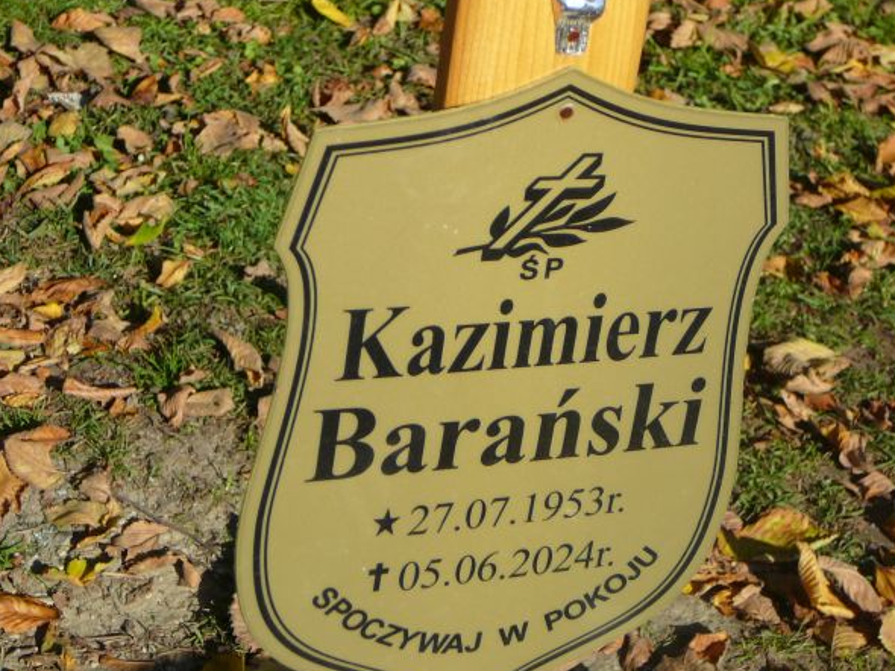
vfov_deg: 16.6
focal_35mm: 89
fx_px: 2300
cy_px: 343
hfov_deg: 22.0
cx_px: 470
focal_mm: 12.2
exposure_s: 1/640
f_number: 3.8
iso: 80
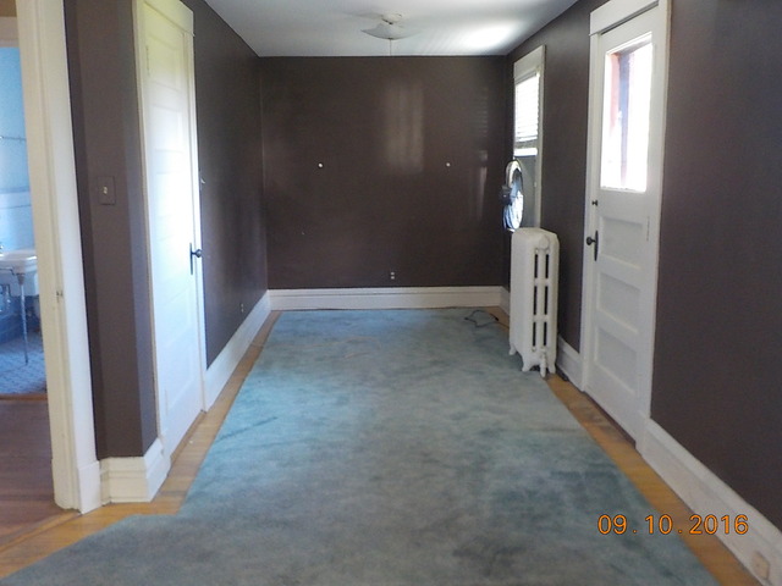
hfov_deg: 60.0
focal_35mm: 30
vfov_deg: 46.8
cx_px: 391
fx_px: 678
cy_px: 293
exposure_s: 1/8
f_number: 3.3
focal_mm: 4.1
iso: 450
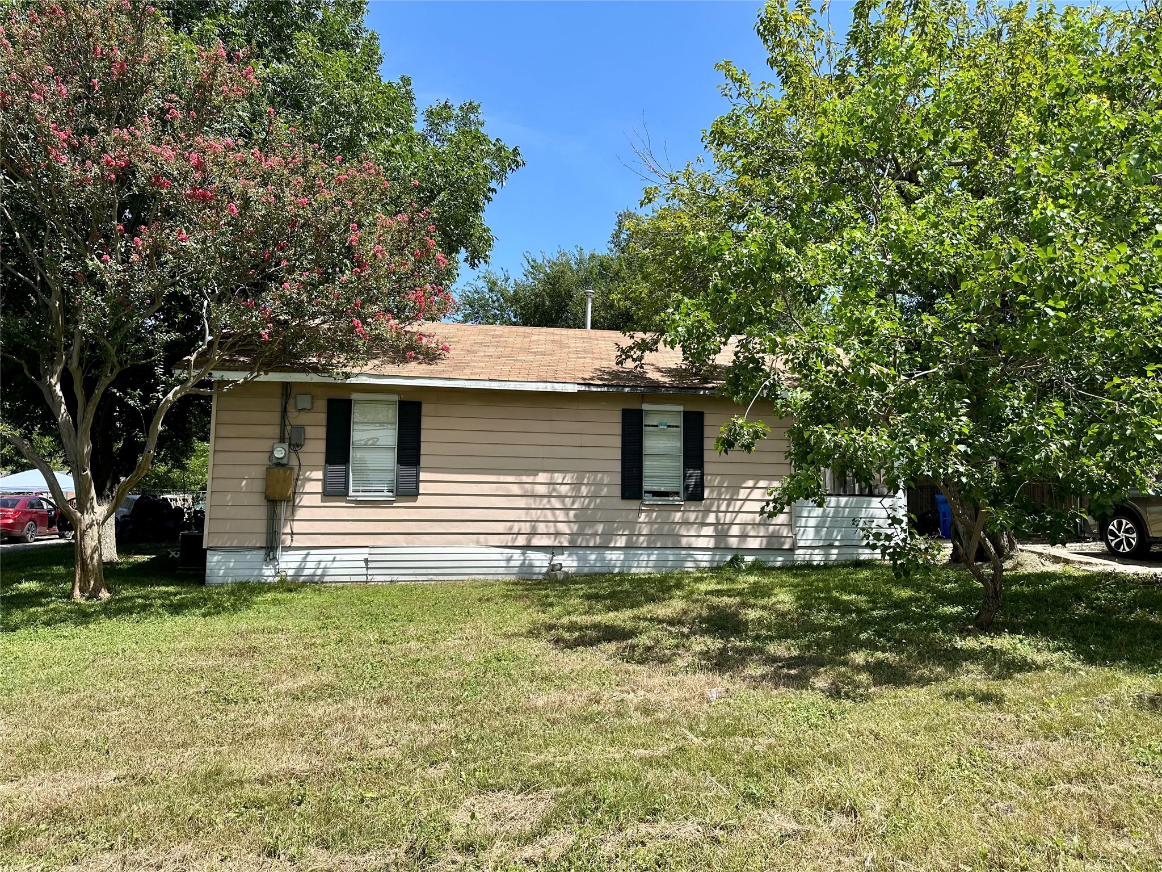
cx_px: 581
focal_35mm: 24
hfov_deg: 71.6
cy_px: 436
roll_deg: -1.2
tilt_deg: +5.7
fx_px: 806
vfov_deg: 56.8
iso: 80
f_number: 1.78
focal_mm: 6.86
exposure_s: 1/2809
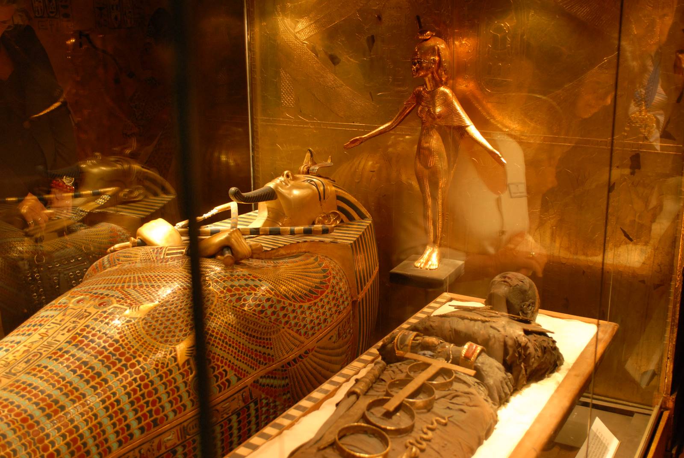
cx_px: 342
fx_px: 799
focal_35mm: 42
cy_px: 229
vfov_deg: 32.0
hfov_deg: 46.3
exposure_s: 1/20
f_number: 2.8
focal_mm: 28
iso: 400
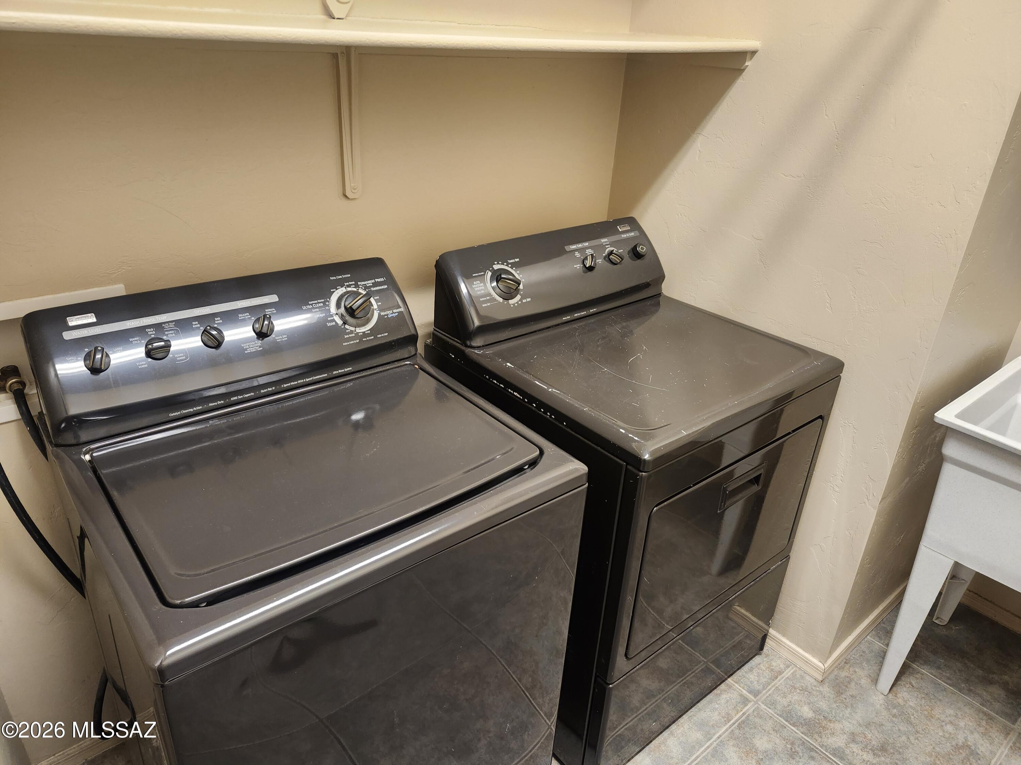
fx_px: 678
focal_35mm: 23
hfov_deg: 73.9
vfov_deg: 58.9
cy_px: 382
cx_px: 510
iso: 640
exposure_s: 1/60
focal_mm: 5.54
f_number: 1.8
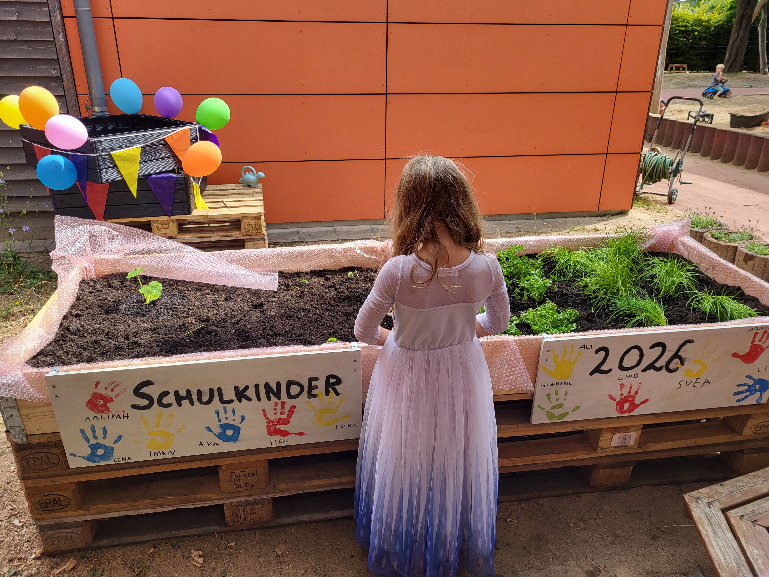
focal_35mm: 26
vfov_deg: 53.1
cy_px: 288
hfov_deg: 67.3
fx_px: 578
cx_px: 384
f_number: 1.8
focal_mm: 5.4
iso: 40
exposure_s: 1/457
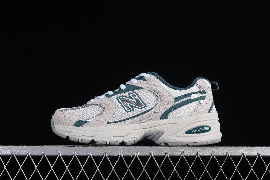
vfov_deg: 18.2
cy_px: 90
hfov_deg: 27.0
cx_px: 135
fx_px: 562
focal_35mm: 75
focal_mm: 50
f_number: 8
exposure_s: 1/80
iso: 160
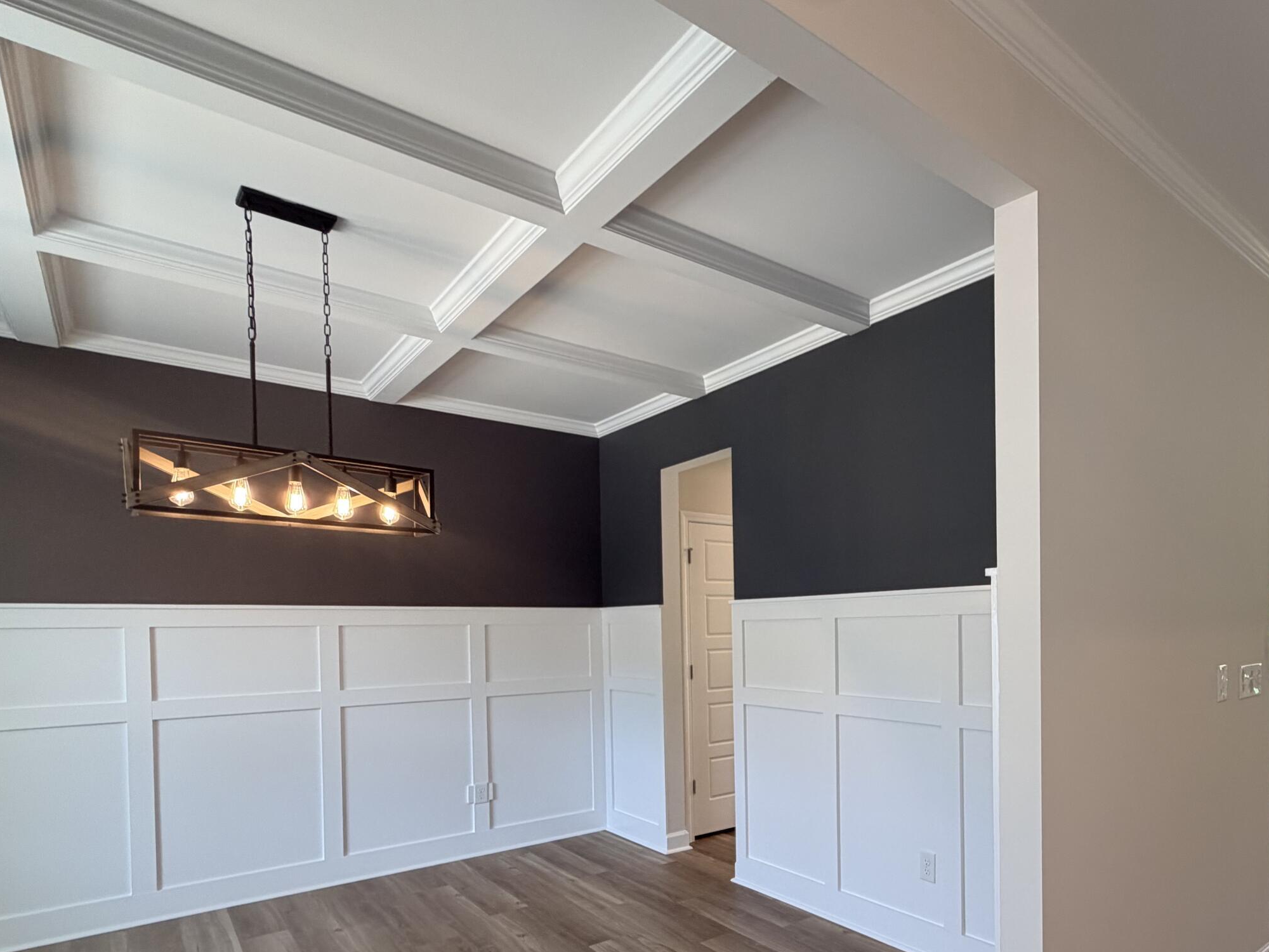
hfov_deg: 76.7
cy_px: 643
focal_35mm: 21
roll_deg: +1.6
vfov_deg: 61.7
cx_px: 838
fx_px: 770
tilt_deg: -1.9
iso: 125
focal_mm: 2.22
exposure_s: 1/120
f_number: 2.2
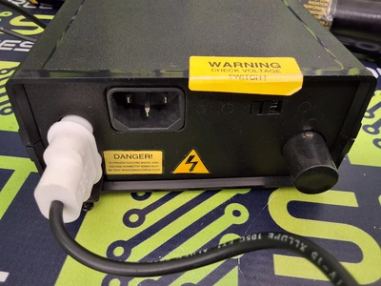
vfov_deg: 49.7
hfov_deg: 63.4
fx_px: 308
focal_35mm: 28
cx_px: 190
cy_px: 143
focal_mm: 2.91
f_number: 1.9
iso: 320
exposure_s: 1/20
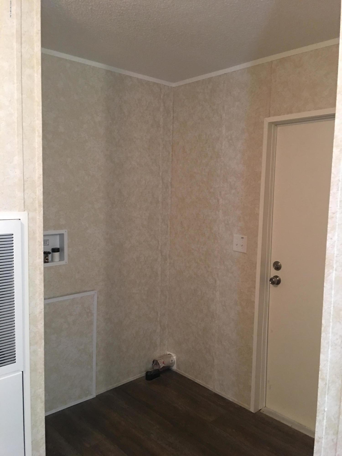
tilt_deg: -4.5
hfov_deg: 48.2
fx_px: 382
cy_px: 228
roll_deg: -1.7
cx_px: 171
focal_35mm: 29
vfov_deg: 61.7
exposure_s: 1/4
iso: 64
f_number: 2.2
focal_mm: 4.15
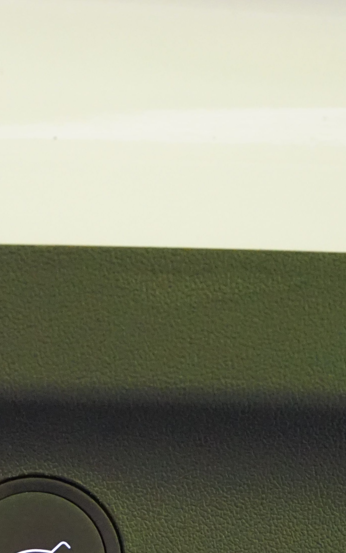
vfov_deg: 17.7
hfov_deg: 11.2
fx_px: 1750
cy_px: 499
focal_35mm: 116
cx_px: 12
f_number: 6.3
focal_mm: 42
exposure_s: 1/50
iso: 6400
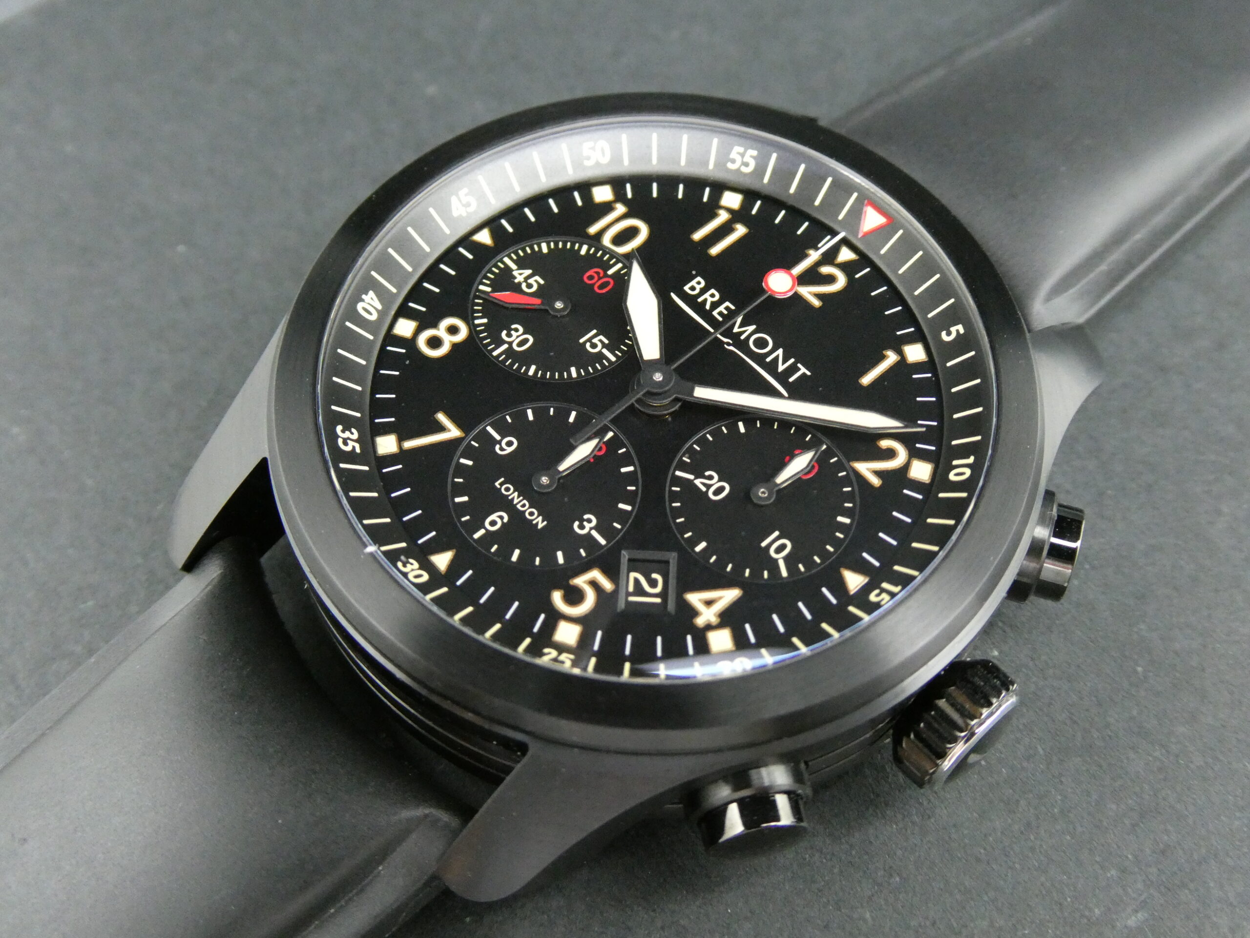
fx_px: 1589
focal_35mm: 44
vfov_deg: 32.9
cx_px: 625
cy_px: 469
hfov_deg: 42.9
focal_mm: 7.8
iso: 1000
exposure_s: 1/80
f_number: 3.9
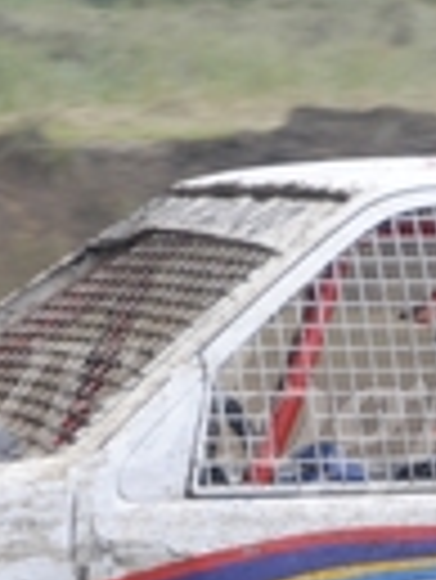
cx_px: 351
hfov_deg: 1.9
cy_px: 409
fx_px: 13161
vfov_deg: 2.5
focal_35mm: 785
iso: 360
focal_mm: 110
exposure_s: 1/500
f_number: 5.3
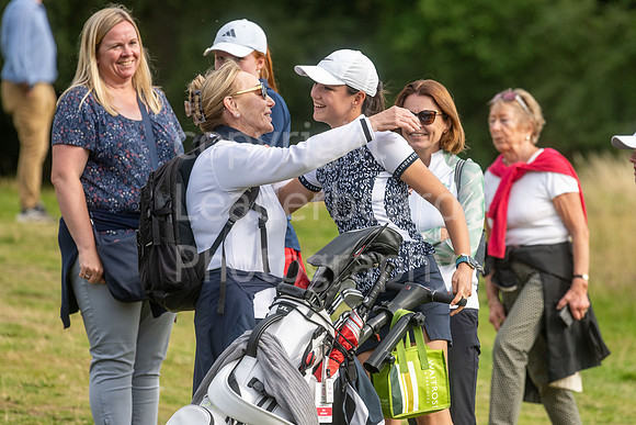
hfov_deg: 5.7
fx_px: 6391
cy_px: 193
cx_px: 376
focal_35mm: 362
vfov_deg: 3.8
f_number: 5.6
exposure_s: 1/640
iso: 200
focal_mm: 300
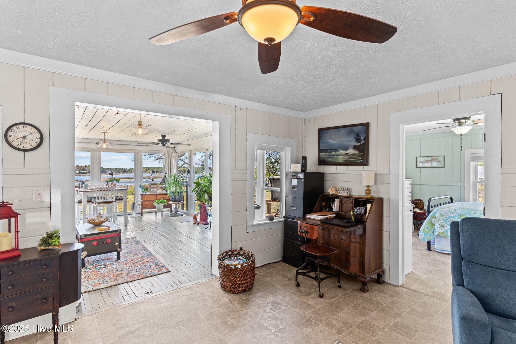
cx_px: 258
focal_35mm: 17
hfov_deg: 93.3
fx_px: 244
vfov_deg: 70.4
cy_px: 172
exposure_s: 1/3
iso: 250
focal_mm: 17
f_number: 7.1
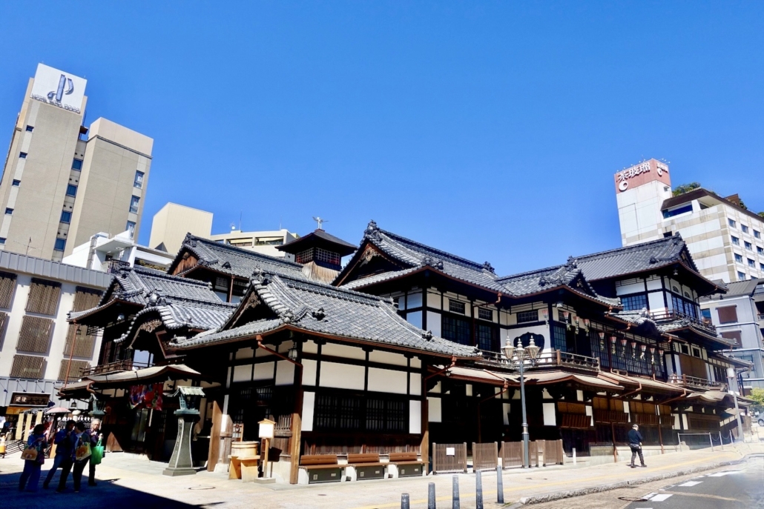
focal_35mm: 25
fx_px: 531
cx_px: 382
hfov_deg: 71.5
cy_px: 254
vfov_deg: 51.3
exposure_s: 1/500
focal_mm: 9.02
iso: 125
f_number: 5.6
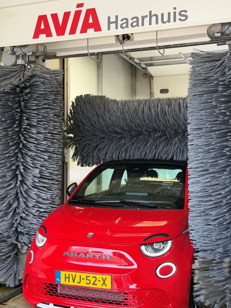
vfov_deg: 39.7
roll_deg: -0.4
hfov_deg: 30.3
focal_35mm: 48
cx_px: 116
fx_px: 427
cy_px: 154
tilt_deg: +1.0
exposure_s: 1/98
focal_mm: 6.76
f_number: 1.78
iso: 100
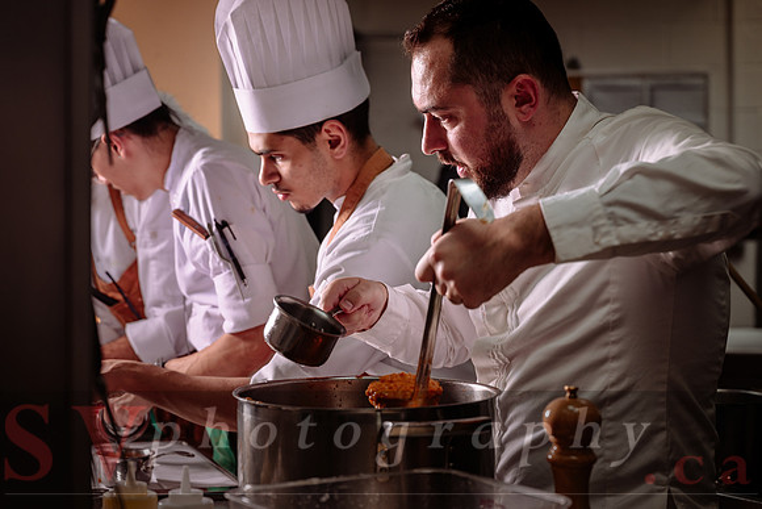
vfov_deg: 17.1
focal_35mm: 80
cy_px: 290
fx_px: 1688
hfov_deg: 25.4
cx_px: 379
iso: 100
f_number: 4
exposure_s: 1/100
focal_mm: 70
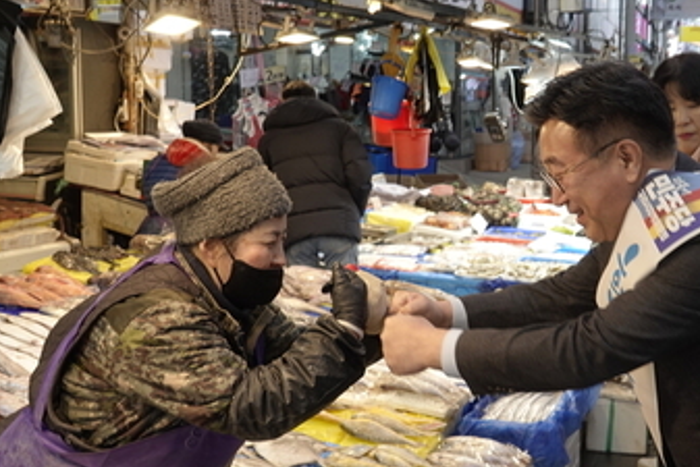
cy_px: 239
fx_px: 895
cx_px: 451
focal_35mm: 46
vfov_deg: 29.3
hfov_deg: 42.3
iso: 100
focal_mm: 11.51
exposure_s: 1/100
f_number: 2.8
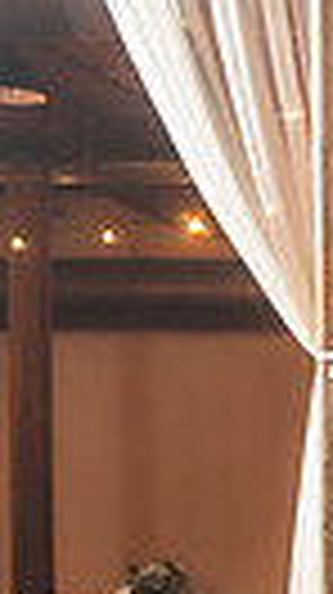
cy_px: 686
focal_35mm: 133
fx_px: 2093
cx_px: 1089
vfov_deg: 15.6
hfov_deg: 7.6
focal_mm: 28
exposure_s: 1/200
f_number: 2.8
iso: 1000
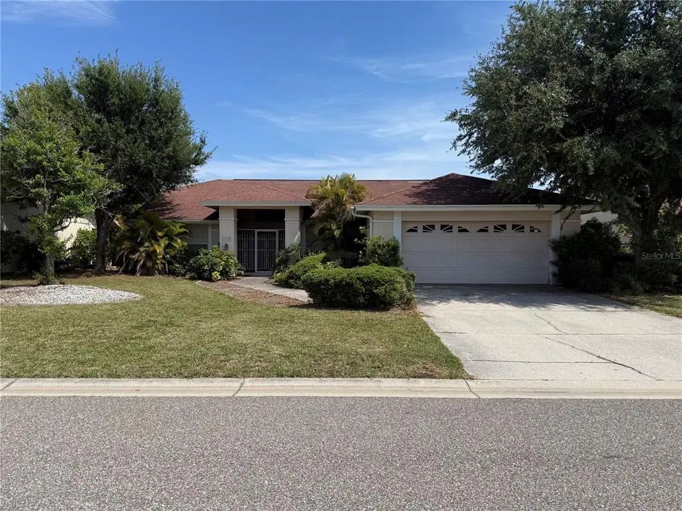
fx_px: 473
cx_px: 341
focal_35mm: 24
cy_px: 256
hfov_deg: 71.6
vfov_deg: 56.8
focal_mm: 6.76
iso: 80
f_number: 1.78
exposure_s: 1/5319
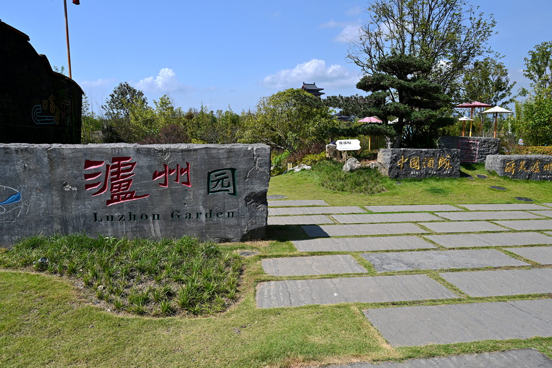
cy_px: 184
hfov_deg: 72.6
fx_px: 376
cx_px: 276
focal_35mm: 24
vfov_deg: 52.2
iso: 200
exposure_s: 1/640
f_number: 8
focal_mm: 24.5
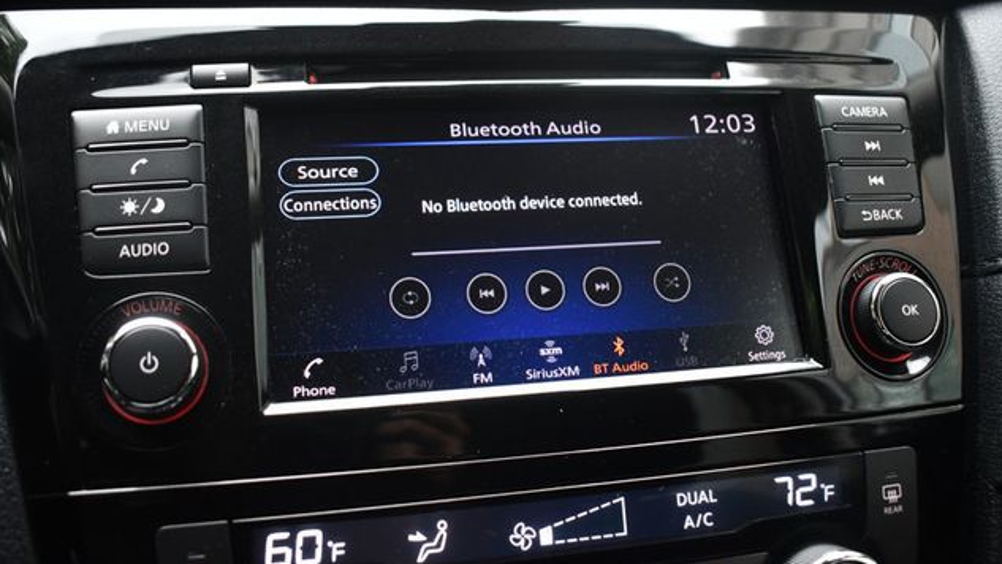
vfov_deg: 32.8
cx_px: 505
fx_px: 956
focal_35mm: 36
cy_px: 233
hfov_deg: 55.3
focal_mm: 23
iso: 1600
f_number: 3.8
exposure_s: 1/125
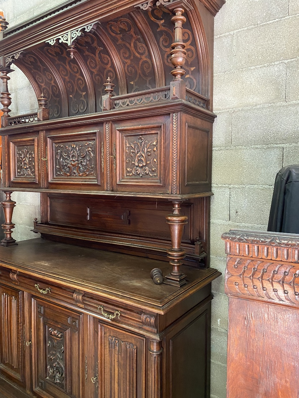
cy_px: 199
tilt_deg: -2.3
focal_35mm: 26
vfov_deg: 67.3
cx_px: 150
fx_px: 299
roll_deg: +0.4
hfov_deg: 53.1
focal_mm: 4.25
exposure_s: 1/33
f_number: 1.8
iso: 640
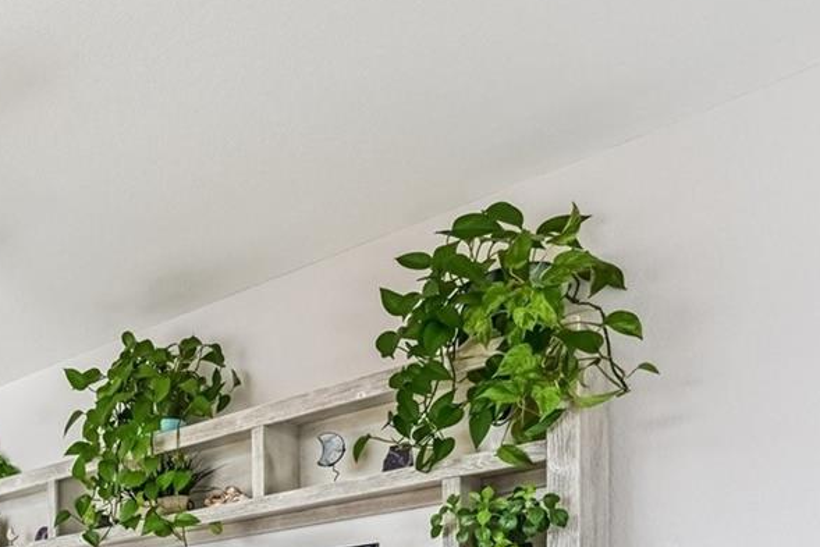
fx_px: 866
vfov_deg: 28.4
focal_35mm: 38
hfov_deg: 37.5
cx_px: -177
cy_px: 721
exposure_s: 1/30
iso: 400
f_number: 10
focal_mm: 14
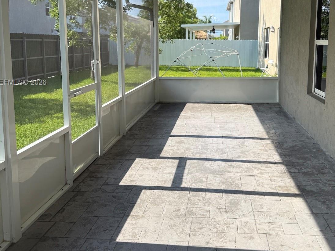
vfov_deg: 40.2
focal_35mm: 35
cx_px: 196
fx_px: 339
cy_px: 83
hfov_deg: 52.4
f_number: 1.78
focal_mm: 6.76
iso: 80
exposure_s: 1/1493
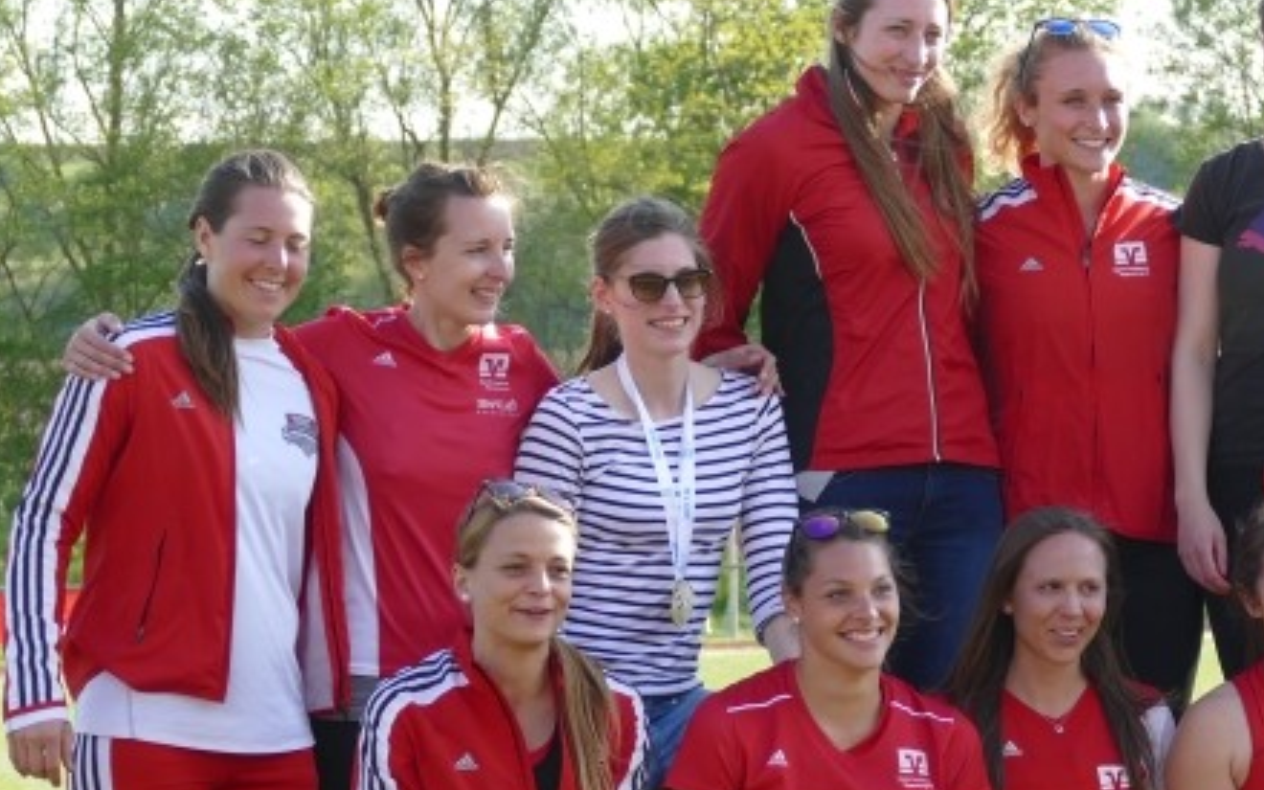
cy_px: 678
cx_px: 1115
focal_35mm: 194
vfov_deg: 6.8
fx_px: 6683
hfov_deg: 10.7
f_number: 3.8
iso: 125
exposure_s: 1/320
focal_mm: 33.96
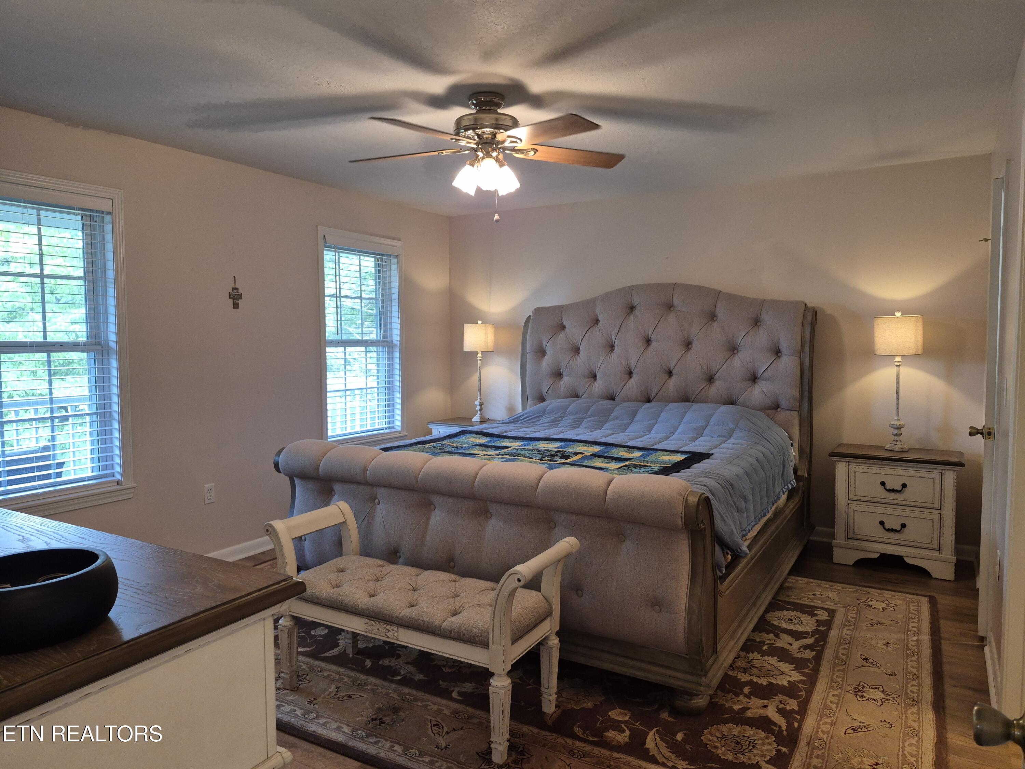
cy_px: 384
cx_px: 512
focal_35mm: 23
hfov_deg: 73.9
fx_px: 681
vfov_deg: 58.9
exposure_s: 1/120
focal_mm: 5.4
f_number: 1.8
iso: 320
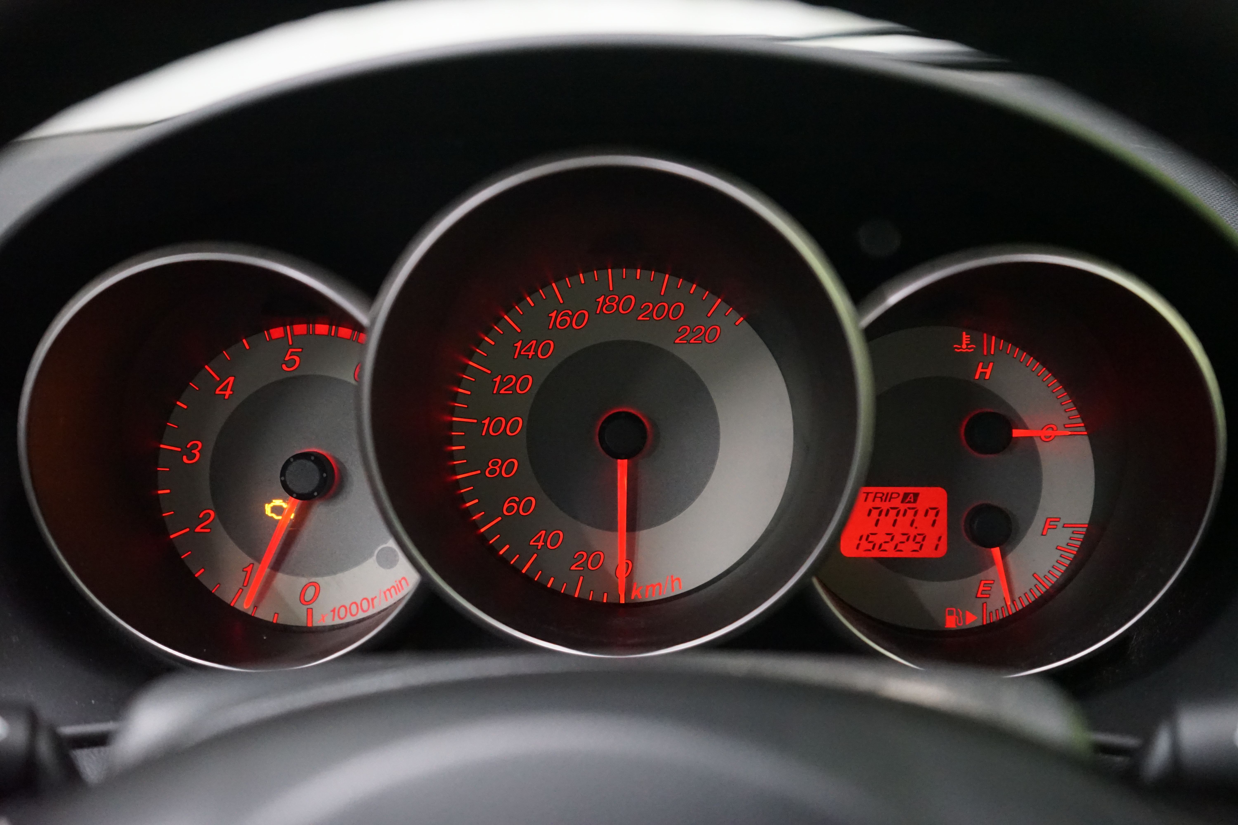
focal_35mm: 43
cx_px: 619
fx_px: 1479
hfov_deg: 45.4
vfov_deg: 31.2
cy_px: 412
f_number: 4.5
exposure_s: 1/40
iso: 6400
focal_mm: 43
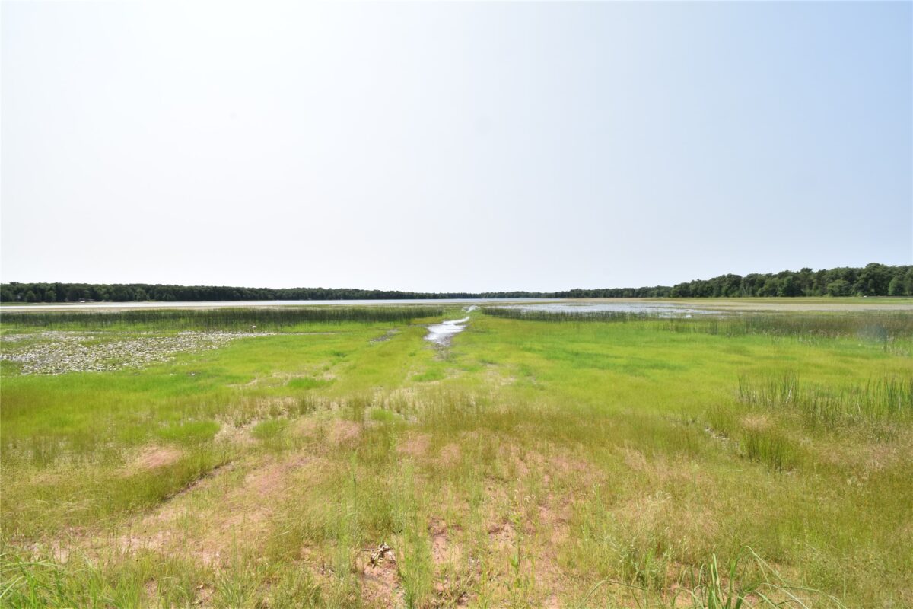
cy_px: 304
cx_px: 456
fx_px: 380
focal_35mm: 15
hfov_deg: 100.4
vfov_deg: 77.3
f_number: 16
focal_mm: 10
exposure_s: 1/200
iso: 320
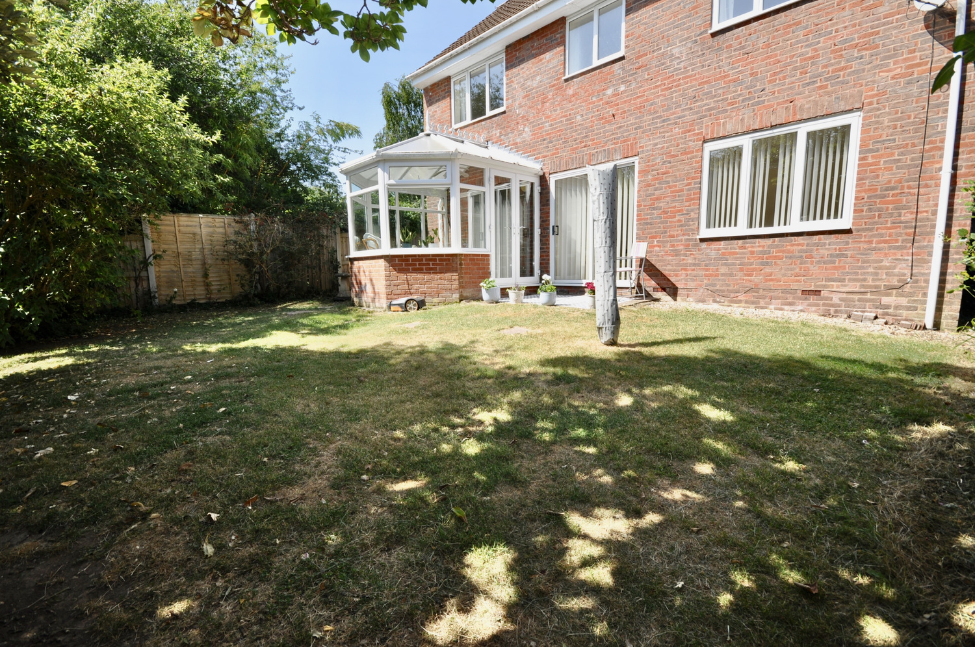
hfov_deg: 100.5
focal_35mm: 15
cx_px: 488
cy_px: 324
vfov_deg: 77.2
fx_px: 406
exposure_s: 1/200
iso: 200
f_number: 7.1
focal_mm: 10
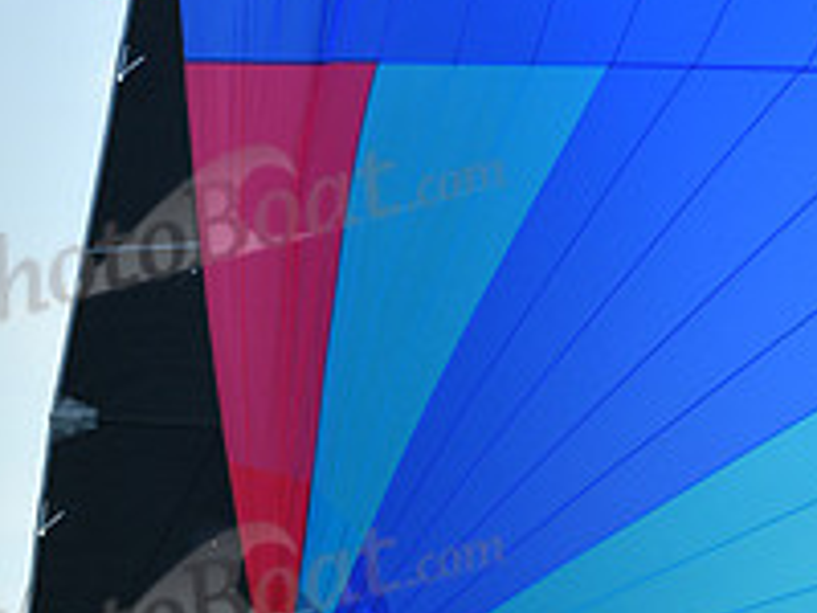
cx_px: 719
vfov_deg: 7.5
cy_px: 762
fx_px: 4602
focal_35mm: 195
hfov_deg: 10.1
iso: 320
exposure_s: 1/1000
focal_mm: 70
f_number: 9
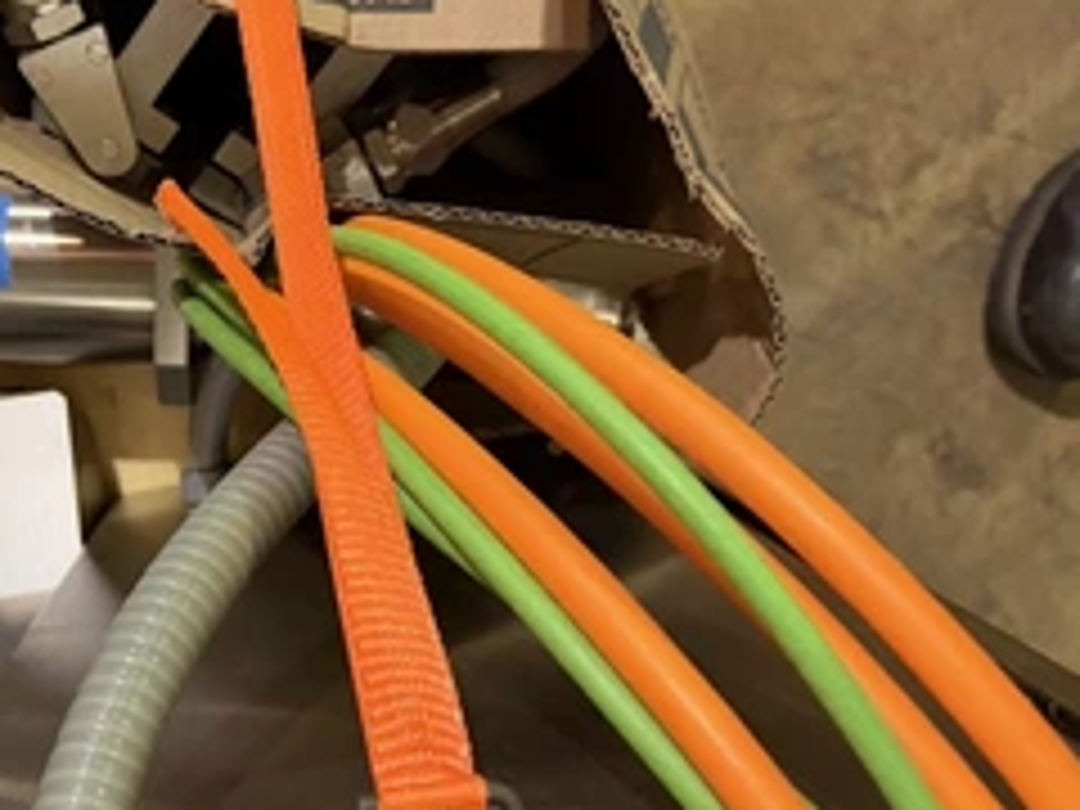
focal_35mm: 40
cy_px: 400
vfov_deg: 36.0
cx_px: 216
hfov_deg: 44.5
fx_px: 1248
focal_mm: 6.76
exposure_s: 1/60
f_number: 1.78
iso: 500
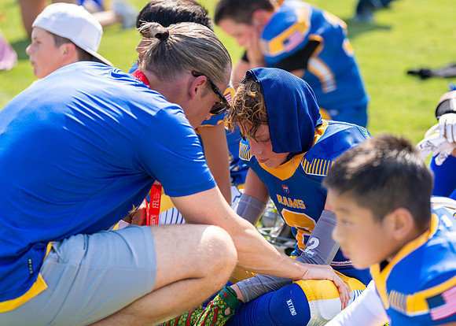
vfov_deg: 11.3
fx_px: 1640
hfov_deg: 15.8
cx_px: 263
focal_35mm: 127
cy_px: 157
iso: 100
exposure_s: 1/800
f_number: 2.8
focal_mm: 112
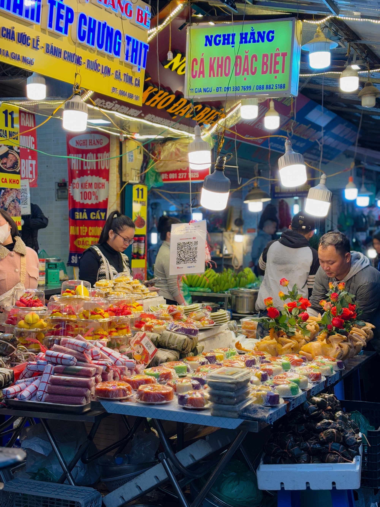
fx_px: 761
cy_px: 254
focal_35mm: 52
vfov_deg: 36.8
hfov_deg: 28.0
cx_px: 190
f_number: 1.6
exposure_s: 1/100
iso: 25
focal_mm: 5.96
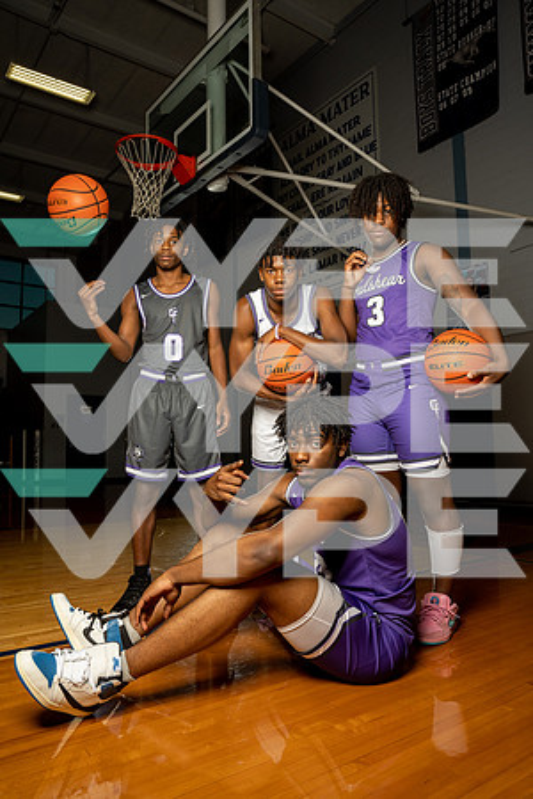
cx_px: 266
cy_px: 400
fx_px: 600
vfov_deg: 67.4
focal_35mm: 27
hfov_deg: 47.9
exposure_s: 1/200
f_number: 8
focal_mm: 27
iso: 320
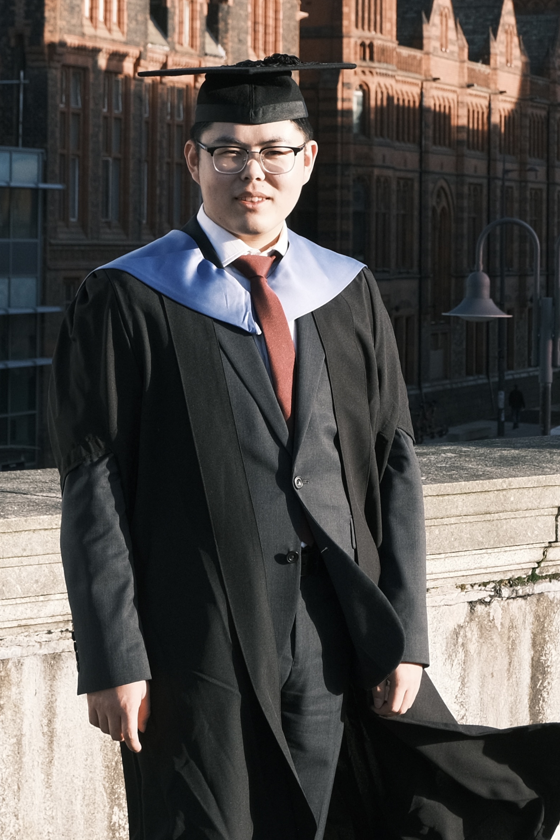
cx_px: 424
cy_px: 162
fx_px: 1773
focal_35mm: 76
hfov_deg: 17.8
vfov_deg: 26.1
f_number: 5.6
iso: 400
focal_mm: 29.6
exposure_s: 1/600
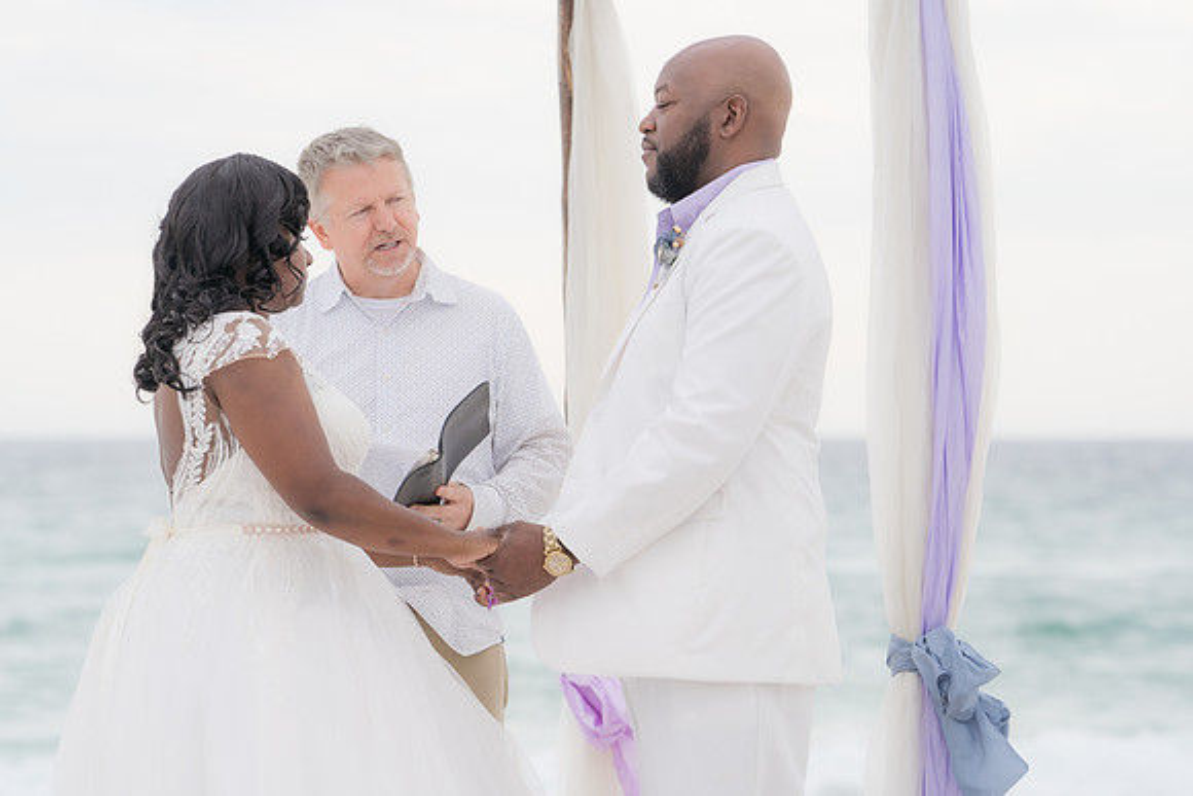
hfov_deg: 10.3
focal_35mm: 199
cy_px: 398
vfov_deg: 6.9
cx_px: 596
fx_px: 6611
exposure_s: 1/320
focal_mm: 198
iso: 640
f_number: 7.1
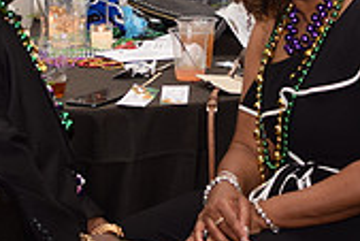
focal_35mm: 180
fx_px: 1799
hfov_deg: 11.4
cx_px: 113
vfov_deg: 7.6
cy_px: -1
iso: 200
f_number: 3.2
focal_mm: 35
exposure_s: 1/125
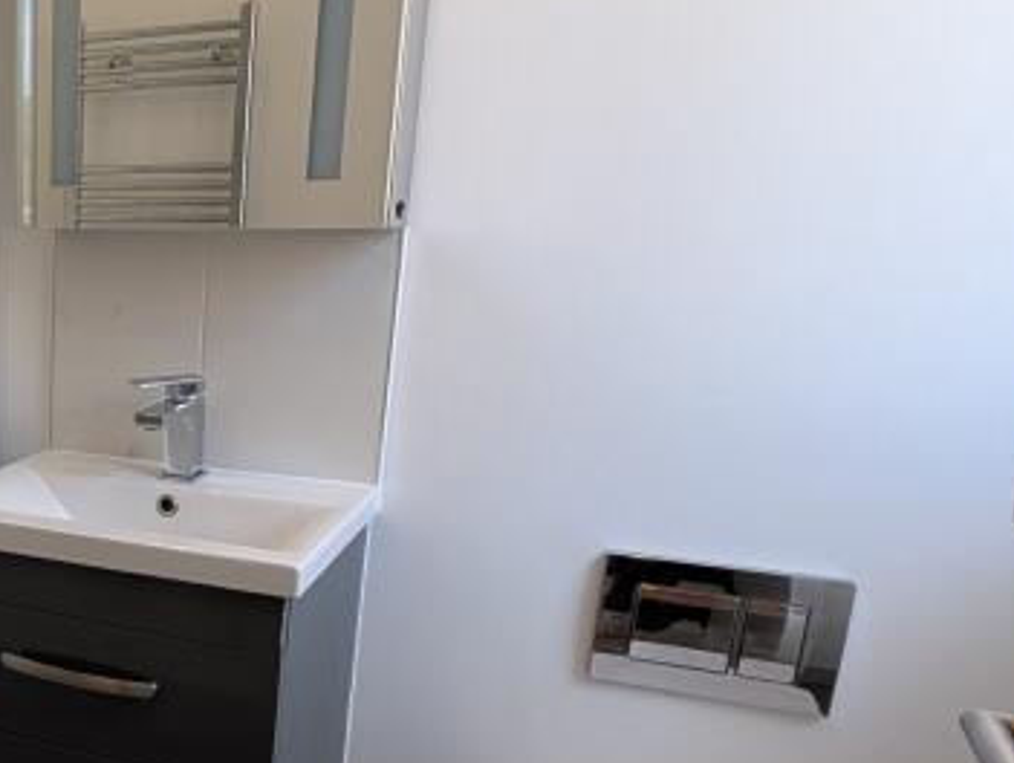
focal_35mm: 35
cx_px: -52
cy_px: 527
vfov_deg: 40.1
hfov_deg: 43.2
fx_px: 1026
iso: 55
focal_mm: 2.02
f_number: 1.7
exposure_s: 1/100
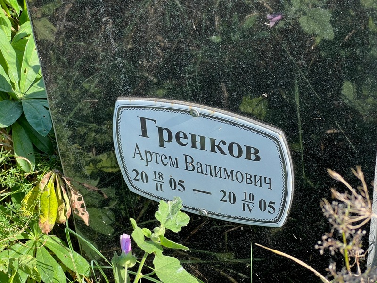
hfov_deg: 25.3
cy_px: 142
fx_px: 839
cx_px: 188
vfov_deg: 19.1
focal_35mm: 77
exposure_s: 1/166
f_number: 2.8
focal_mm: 9
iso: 32
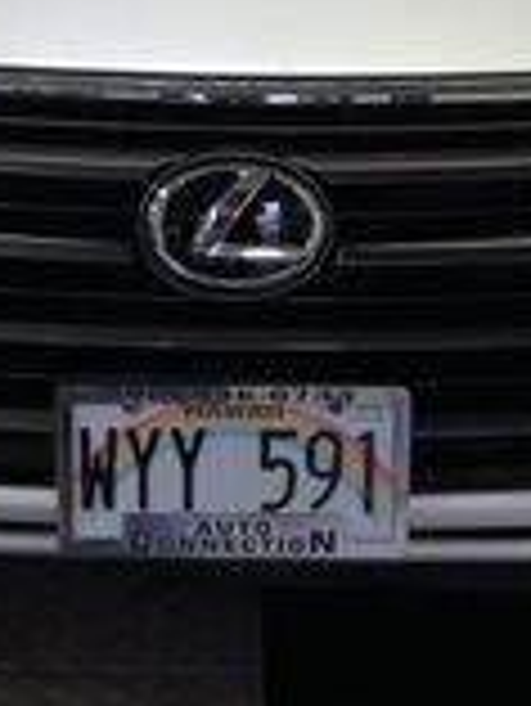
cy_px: 130
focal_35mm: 84
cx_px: 189
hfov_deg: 17.5
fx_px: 1720
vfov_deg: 22.9
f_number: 4
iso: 200
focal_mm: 23
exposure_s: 1/40
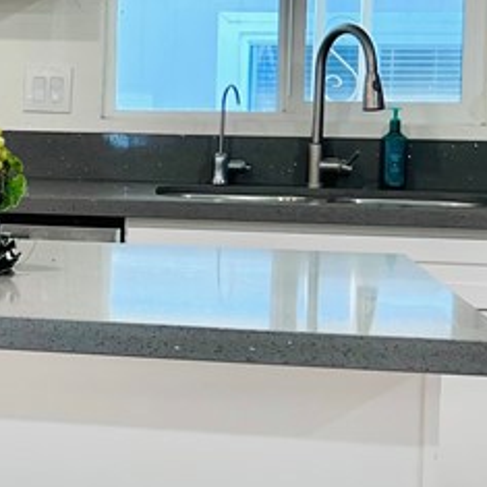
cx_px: -168
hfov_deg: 16.3
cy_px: 162
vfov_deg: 17.4
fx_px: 1592
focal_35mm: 100
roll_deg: -0.9
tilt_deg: -3.4
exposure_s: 1/120
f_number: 1.5
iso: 100
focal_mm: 5.7
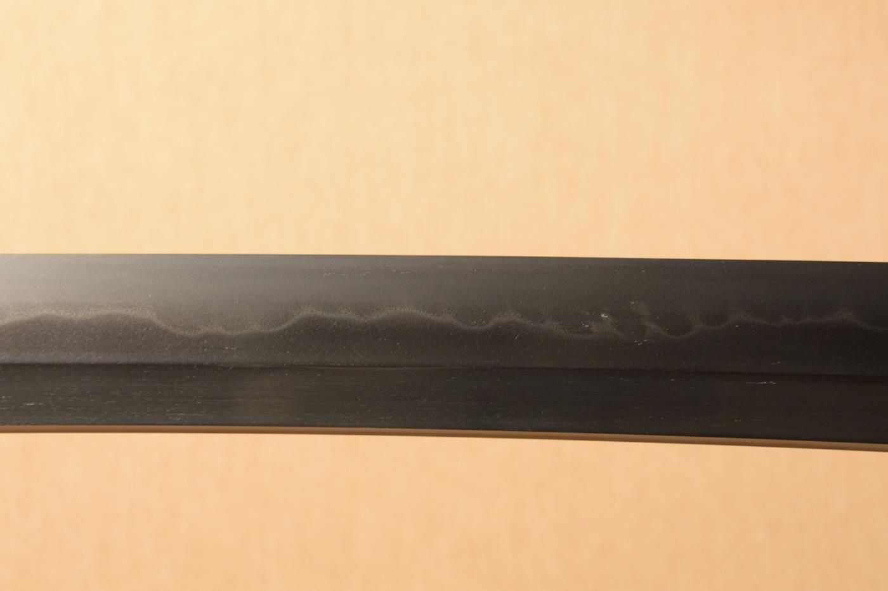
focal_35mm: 120
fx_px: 2957
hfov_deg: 17.1
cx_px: 444
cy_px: 296
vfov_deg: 11.4
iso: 400
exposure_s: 1/2
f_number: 11
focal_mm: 80
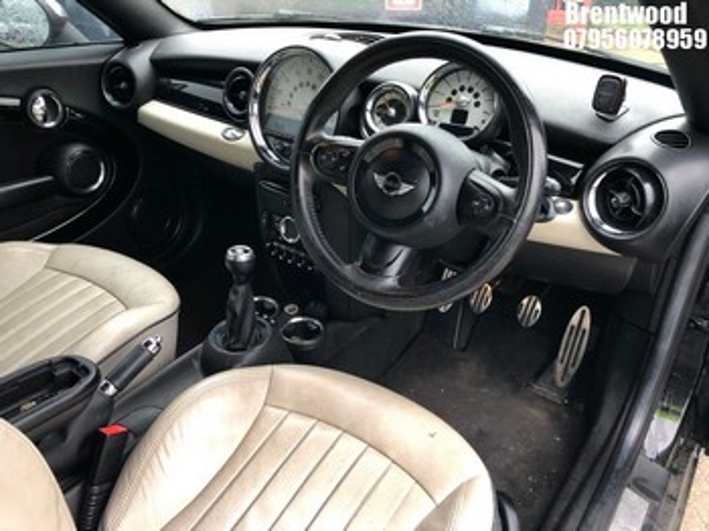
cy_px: 266
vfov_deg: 49.7
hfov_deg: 63.5
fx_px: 573
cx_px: 354
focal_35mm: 28
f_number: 1.8
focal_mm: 4
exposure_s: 1/17
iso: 40
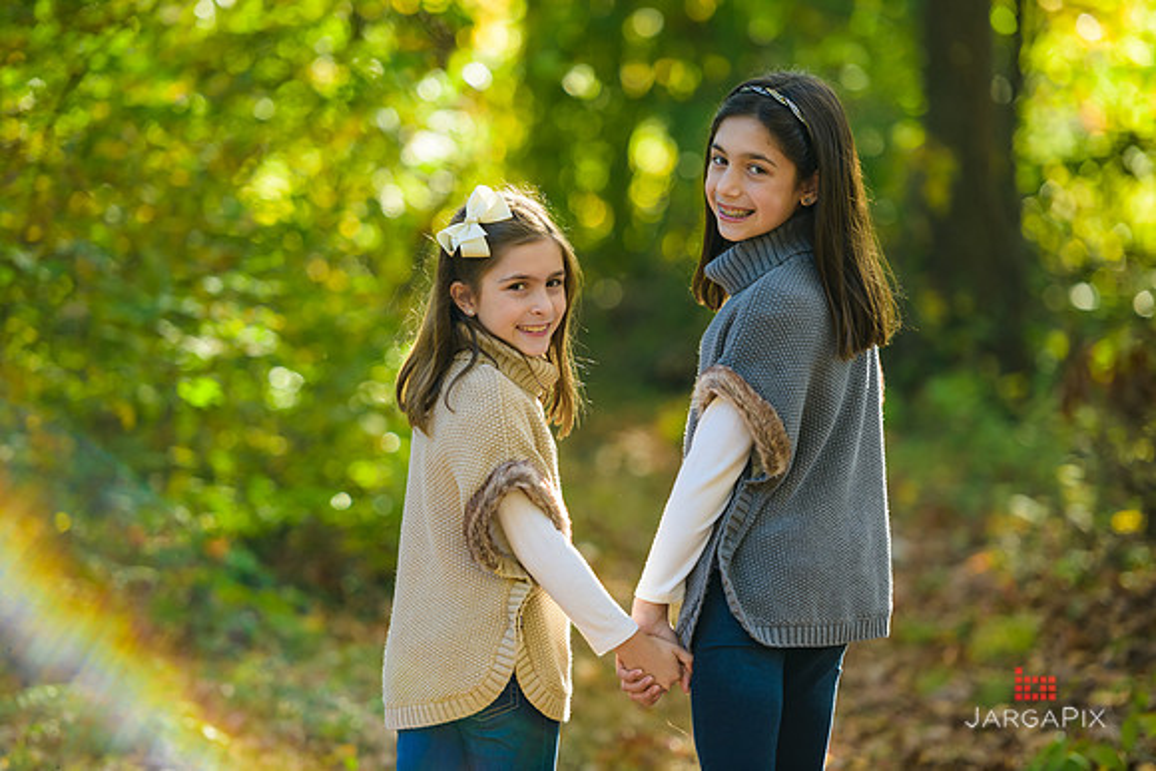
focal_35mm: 170
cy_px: 386
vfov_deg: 8.1
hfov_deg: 12.1
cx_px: 578
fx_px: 5460
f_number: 3.2
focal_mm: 170
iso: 200
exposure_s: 1/200
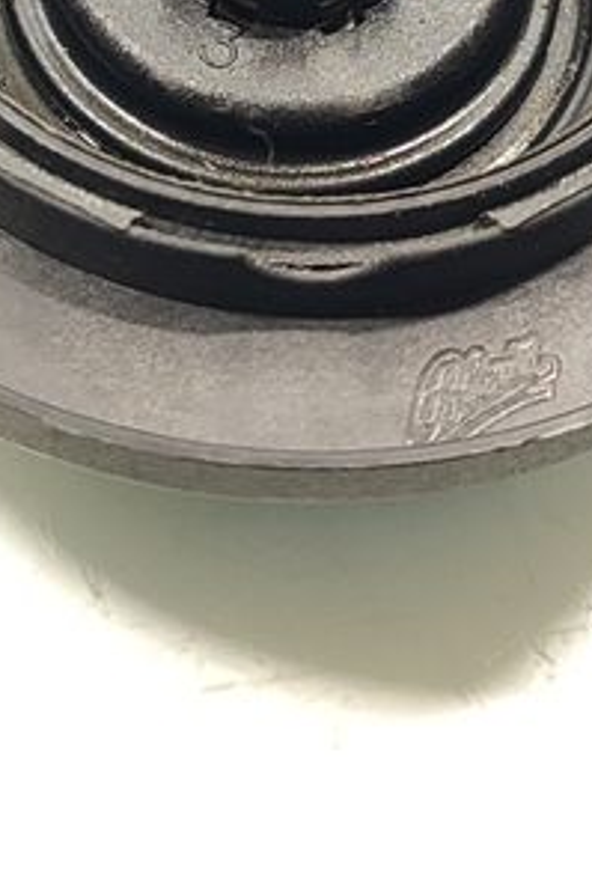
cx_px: 205
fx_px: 2642
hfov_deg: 12.8
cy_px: -83
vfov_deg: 18.4
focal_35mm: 107
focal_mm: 5.89
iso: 320
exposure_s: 1/100
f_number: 1.89
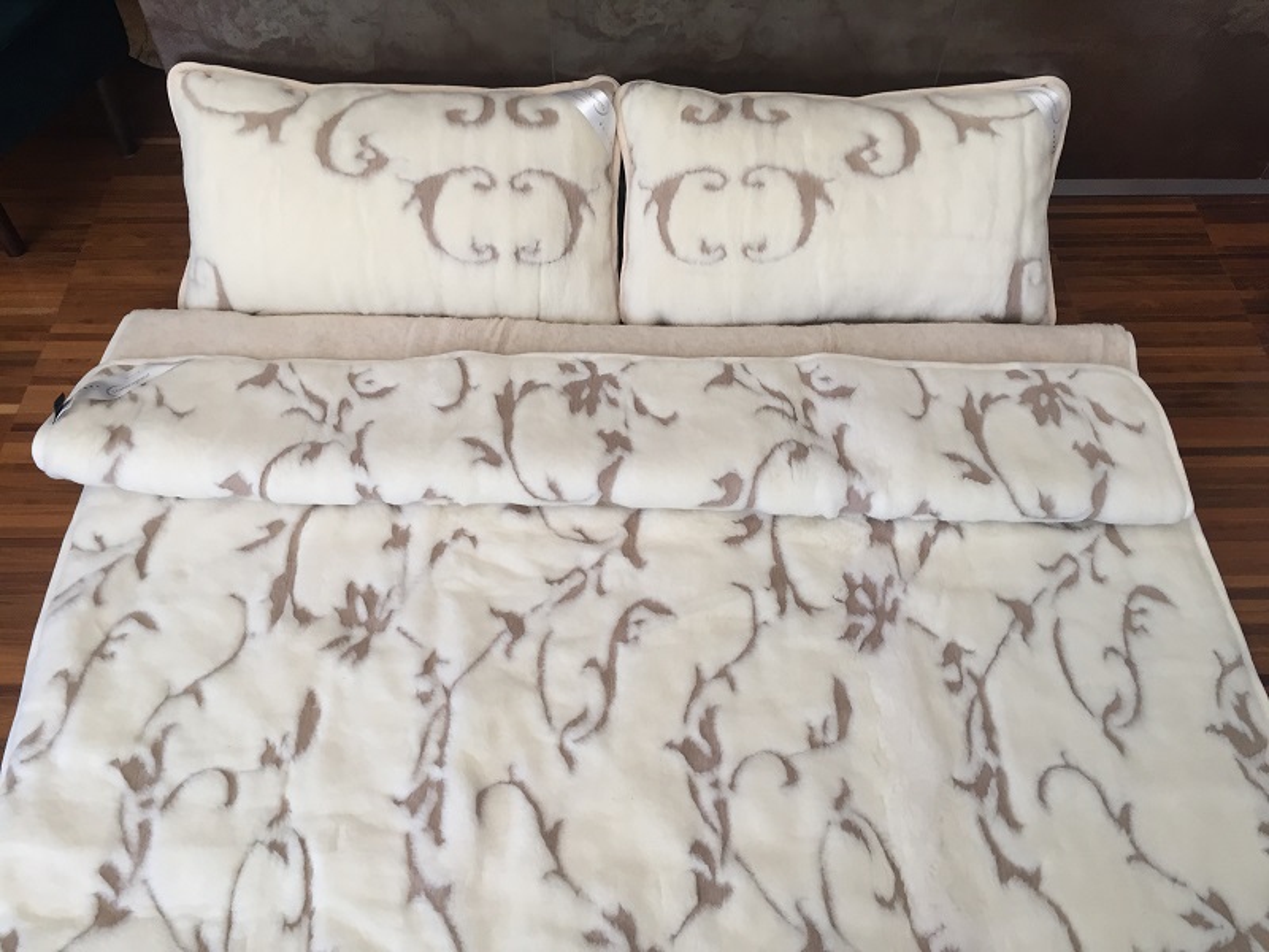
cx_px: 634
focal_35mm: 29
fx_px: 1063
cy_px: 476
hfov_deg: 61.7
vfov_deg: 48.2
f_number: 2.2
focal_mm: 4.15
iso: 32
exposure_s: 1/33
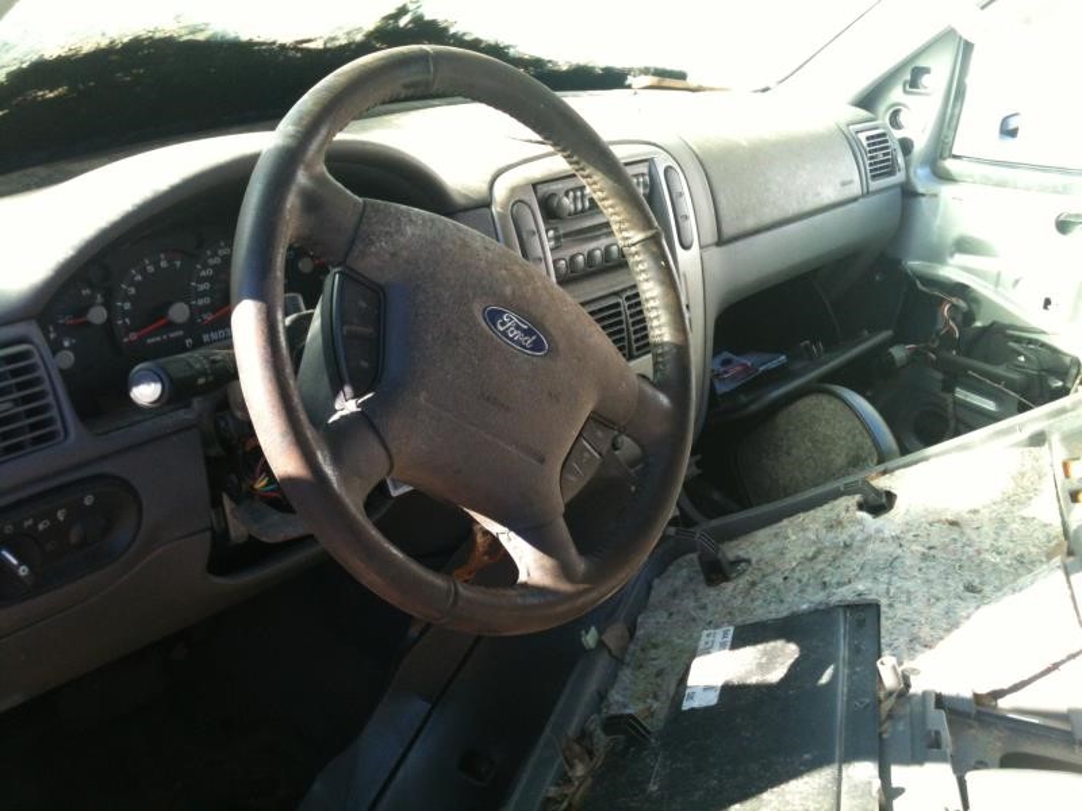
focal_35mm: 35
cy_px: 406
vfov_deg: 40.7
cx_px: 541
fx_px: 1094
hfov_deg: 52.6
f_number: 2.8
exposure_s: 1/120
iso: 80
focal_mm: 3.85
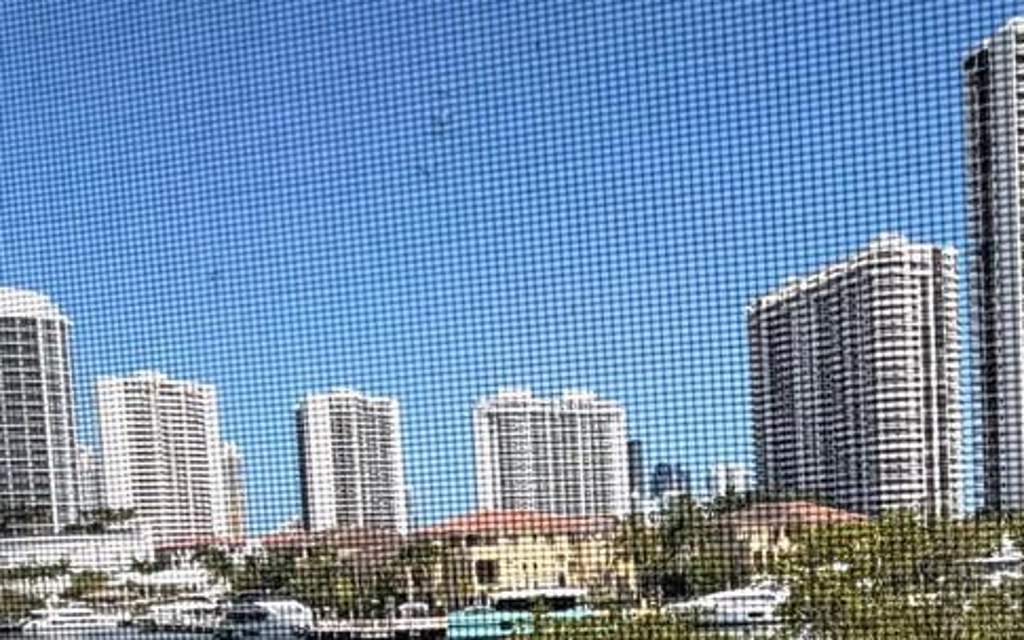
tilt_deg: -4.8
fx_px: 1367
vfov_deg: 24.9
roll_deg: +3.1
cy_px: 661
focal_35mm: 49
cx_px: 836
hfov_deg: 39.3
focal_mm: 2.22
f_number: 2.2
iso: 32
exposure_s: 1/770
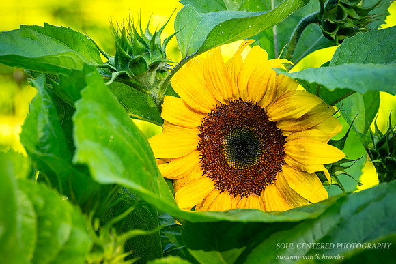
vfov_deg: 11.1
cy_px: 138
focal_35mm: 123
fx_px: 1357
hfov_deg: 16.6
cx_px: 232
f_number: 7.1
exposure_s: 1/60
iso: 800
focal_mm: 105
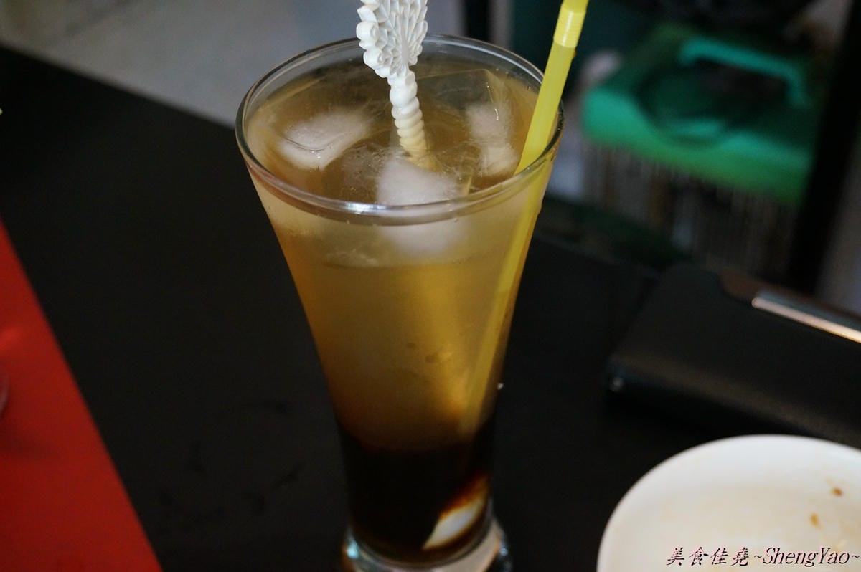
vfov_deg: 27.2
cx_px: 430
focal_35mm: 50
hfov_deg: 40.0
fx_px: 1183
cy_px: 286
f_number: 5
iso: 3200
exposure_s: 1/50
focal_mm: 33
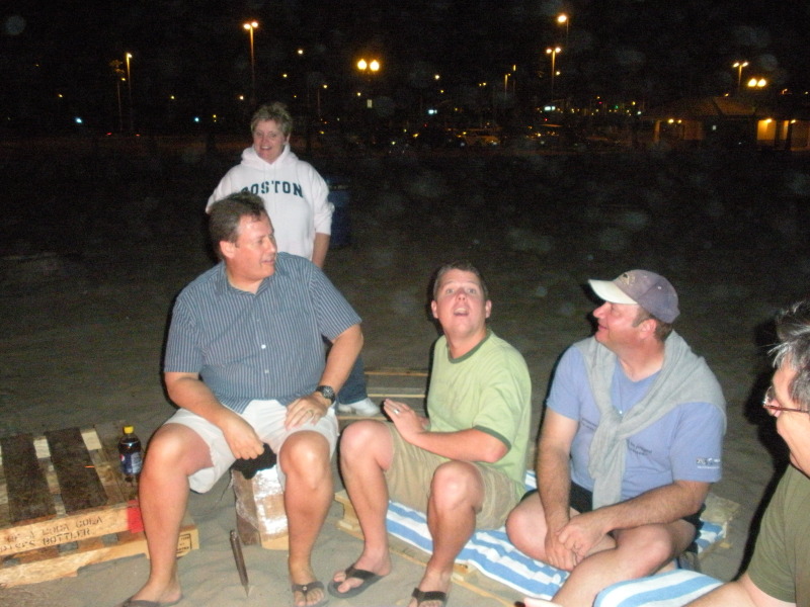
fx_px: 842
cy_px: 304
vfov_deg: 39.7
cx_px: 405
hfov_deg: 51.4
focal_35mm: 36
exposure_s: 1/60
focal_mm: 6.3
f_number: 3.5
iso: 794
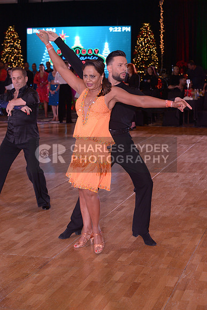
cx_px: 104
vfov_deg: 28.8
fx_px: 603
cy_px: 155
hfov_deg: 19.5
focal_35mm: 70
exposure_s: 1/200
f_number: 5.6
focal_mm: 70
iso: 1250
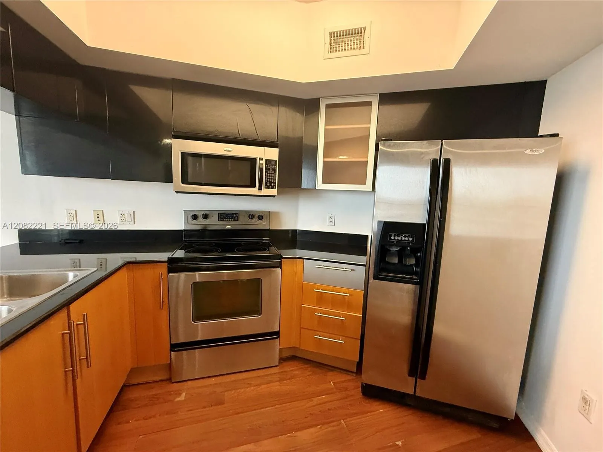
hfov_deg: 102.1
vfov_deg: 85.7
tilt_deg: -7.3
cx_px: 302
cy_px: 226
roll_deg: -1.7
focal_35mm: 14
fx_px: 244
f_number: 2.2
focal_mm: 2.22
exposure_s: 1/60
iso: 400
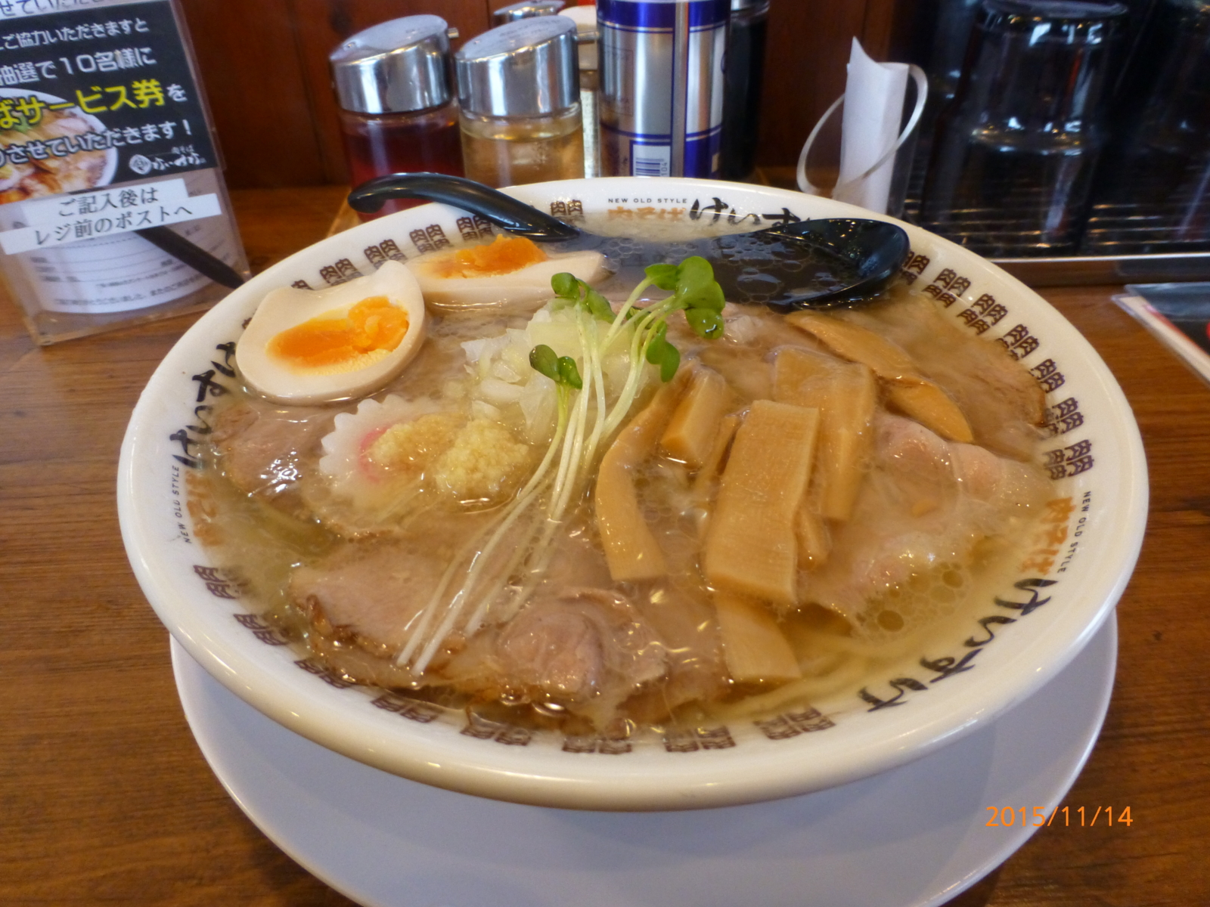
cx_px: 605
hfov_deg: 71.6
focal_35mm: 24
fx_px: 839
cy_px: 454
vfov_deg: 56.8
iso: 400
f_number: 3.3
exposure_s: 1/30
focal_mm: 4.3
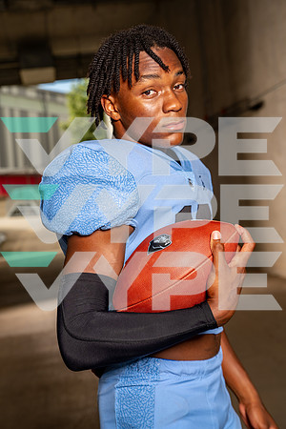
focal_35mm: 61
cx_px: 143
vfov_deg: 32.9
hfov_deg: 22.3
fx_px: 727
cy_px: 214
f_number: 5
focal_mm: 61
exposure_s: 1/320
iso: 100
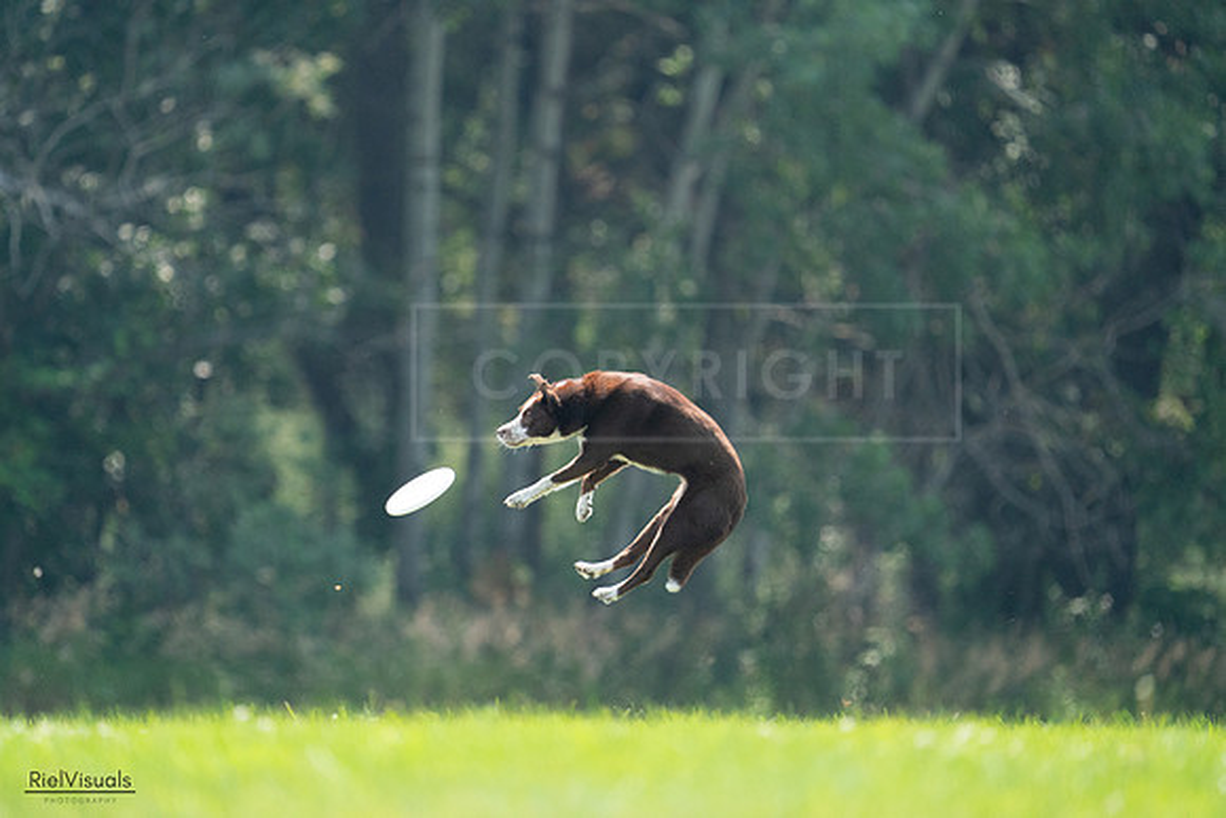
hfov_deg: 3.4
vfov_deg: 2.3
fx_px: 20437
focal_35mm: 600
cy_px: 409
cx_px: 613
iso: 4000
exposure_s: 1/4000
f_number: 6.3
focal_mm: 600
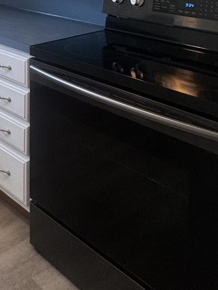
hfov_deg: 25.6
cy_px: -52
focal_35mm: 45
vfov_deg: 34.3
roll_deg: +0.5
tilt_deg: -0.3
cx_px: -94
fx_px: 378
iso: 100
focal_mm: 2.22
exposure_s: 1/120
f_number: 2.2
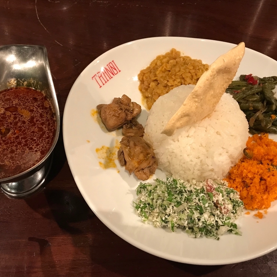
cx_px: 135
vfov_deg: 48.4
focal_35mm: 34
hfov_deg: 48.4
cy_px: 141
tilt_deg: -58.3
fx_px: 308
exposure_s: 1/15
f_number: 1.8
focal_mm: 3.99
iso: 100
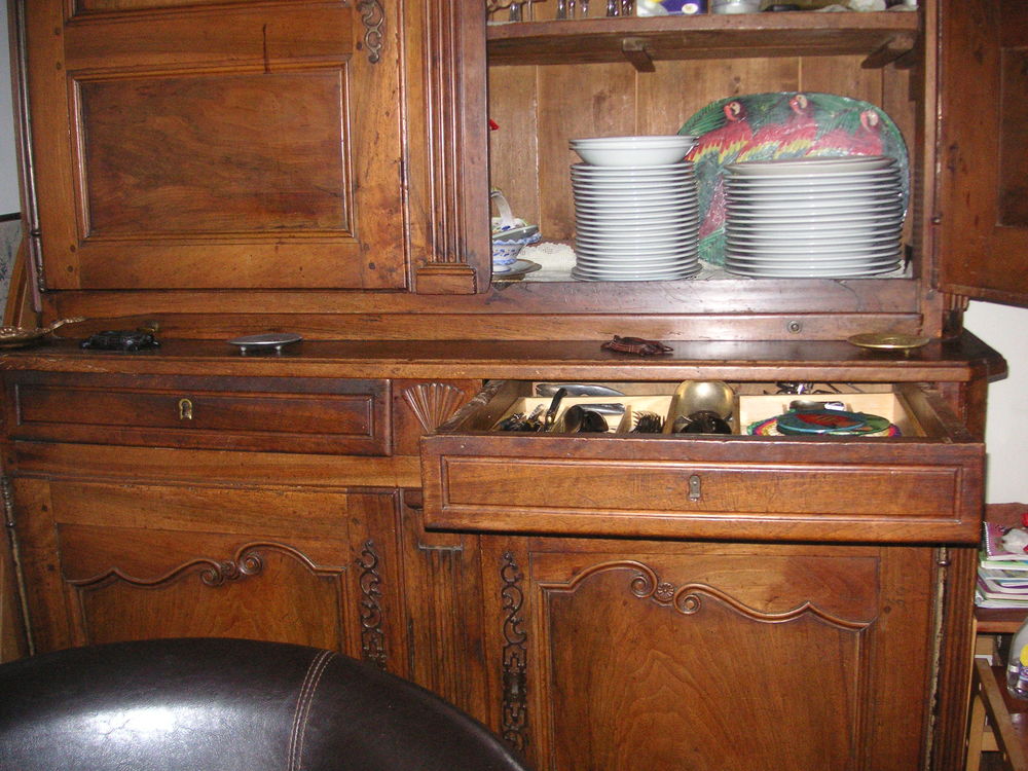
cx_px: 514
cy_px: 386
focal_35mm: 37
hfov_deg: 50.1
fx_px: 1099
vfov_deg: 38.7
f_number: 2.8
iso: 160
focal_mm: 6.1
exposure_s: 1/45
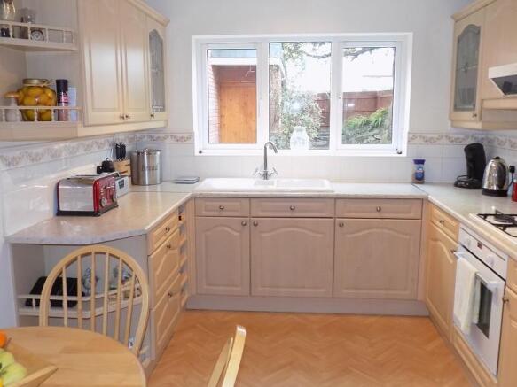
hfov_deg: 60.0
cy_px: 194
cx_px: 258
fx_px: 448
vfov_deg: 46.8
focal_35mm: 30
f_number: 3.3
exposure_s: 1/30
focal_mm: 5.3
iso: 320
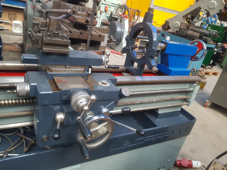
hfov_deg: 67.3
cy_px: 85
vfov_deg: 53.1
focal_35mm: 26
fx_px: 170
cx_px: 114
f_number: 1.7
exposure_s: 1/60
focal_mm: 4.3
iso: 64
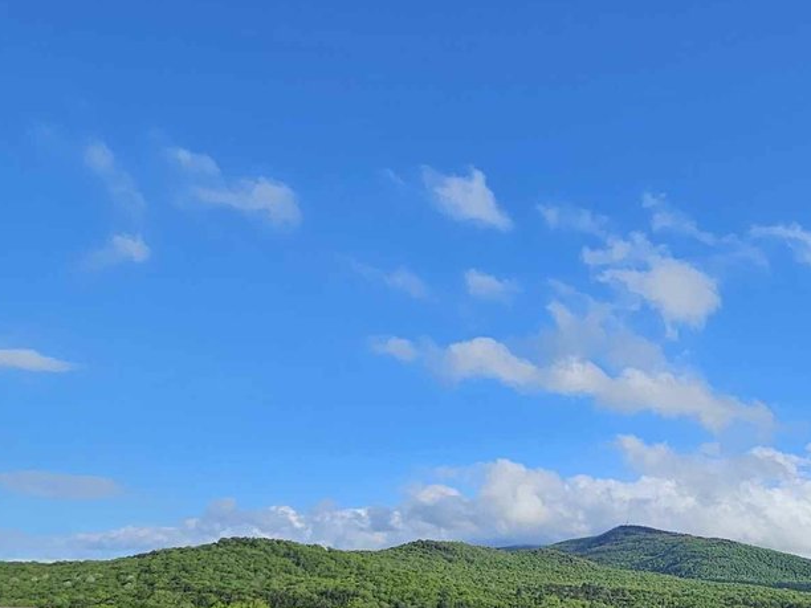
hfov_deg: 46.2
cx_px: 792
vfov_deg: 39.1
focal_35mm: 34
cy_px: 538
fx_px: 797
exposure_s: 1/3092
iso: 50
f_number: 2.2
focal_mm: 2.2
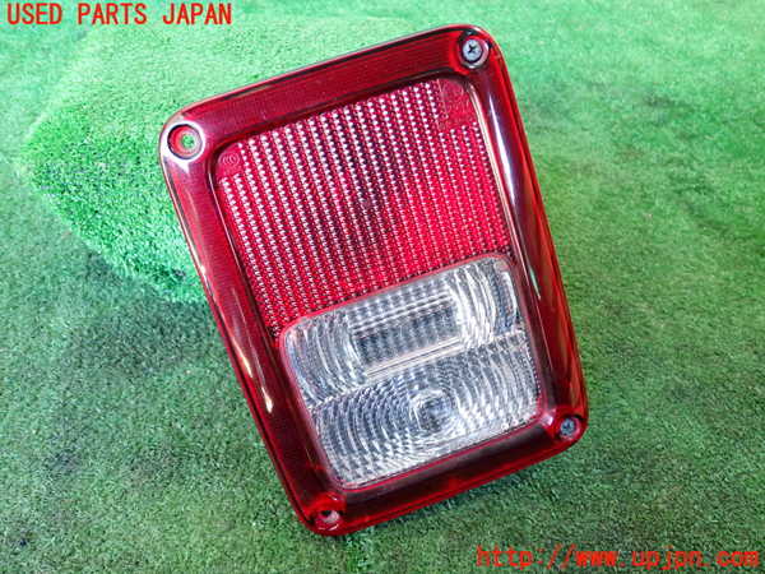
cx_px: 382
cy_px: 287
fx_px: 663
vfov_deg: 46.8
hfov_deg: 60.0
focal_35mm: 30
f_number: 2.3
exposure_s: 1/30
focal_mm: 5.4
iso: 500
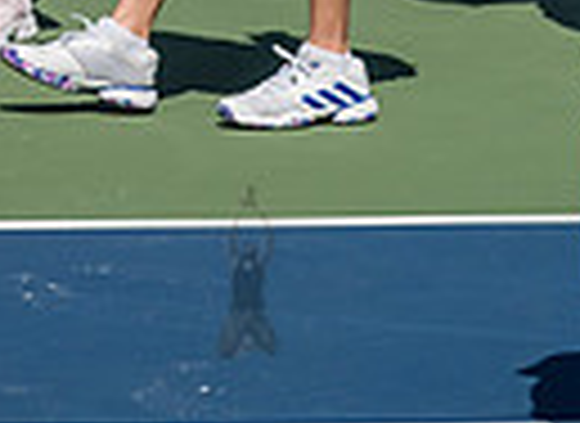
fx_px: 6153
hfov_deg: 5.4
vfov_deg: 3.9
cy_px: -187
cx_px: 345
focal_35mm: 371
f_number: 4.5
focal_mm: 56
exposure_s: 1/2000
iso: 200
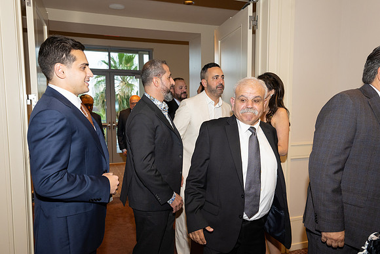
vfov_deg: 48.7
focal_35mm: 27
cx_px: 189
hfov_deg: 68.3
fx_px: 280
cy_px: 137
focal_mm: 24
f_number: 5.6
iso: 800
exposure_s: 1/100
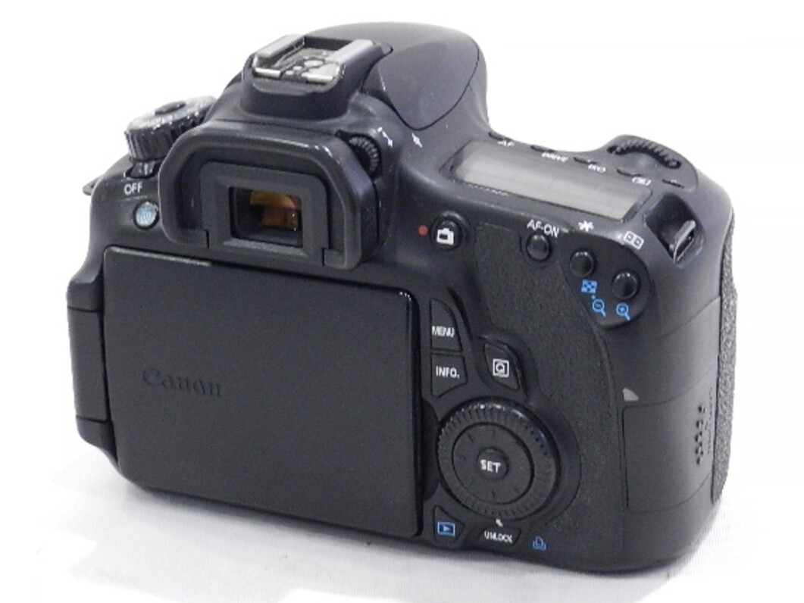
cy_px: 299
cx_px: 412
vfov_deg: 15.6
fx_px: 2207
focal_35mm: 95
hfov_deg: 20.6
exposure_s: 1/25
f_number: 4.4
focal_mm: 14.9
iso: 800
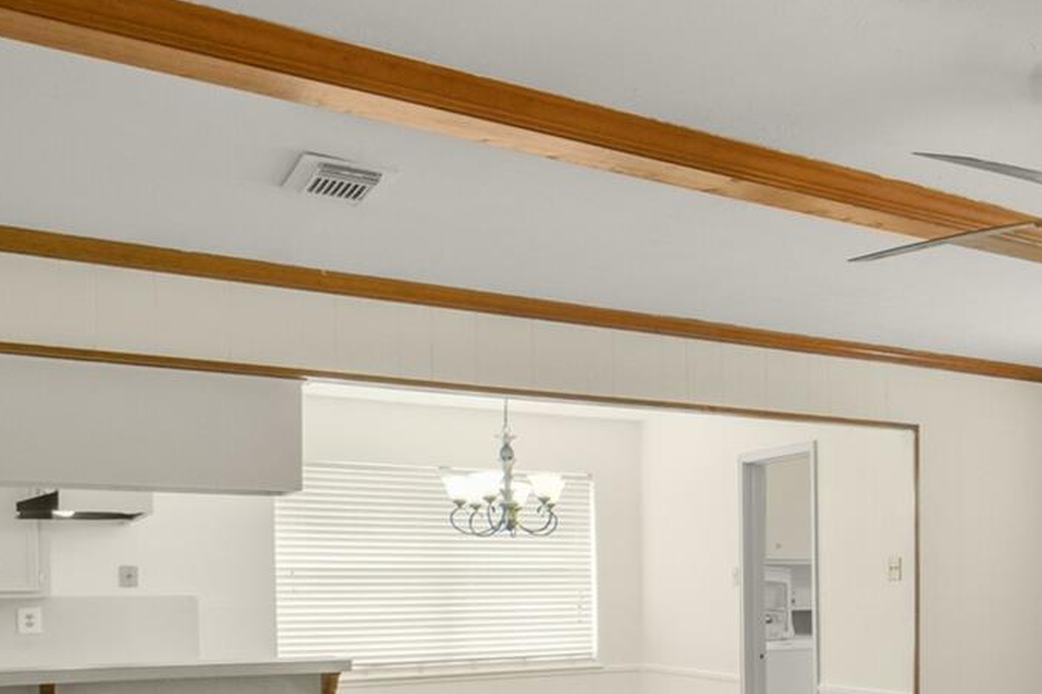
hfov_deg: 38.4
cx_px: 1149
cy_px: 593
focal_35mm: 42
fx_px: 1215
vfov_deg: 30.8
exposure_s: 1/8
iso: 500
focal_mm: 14
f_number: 11
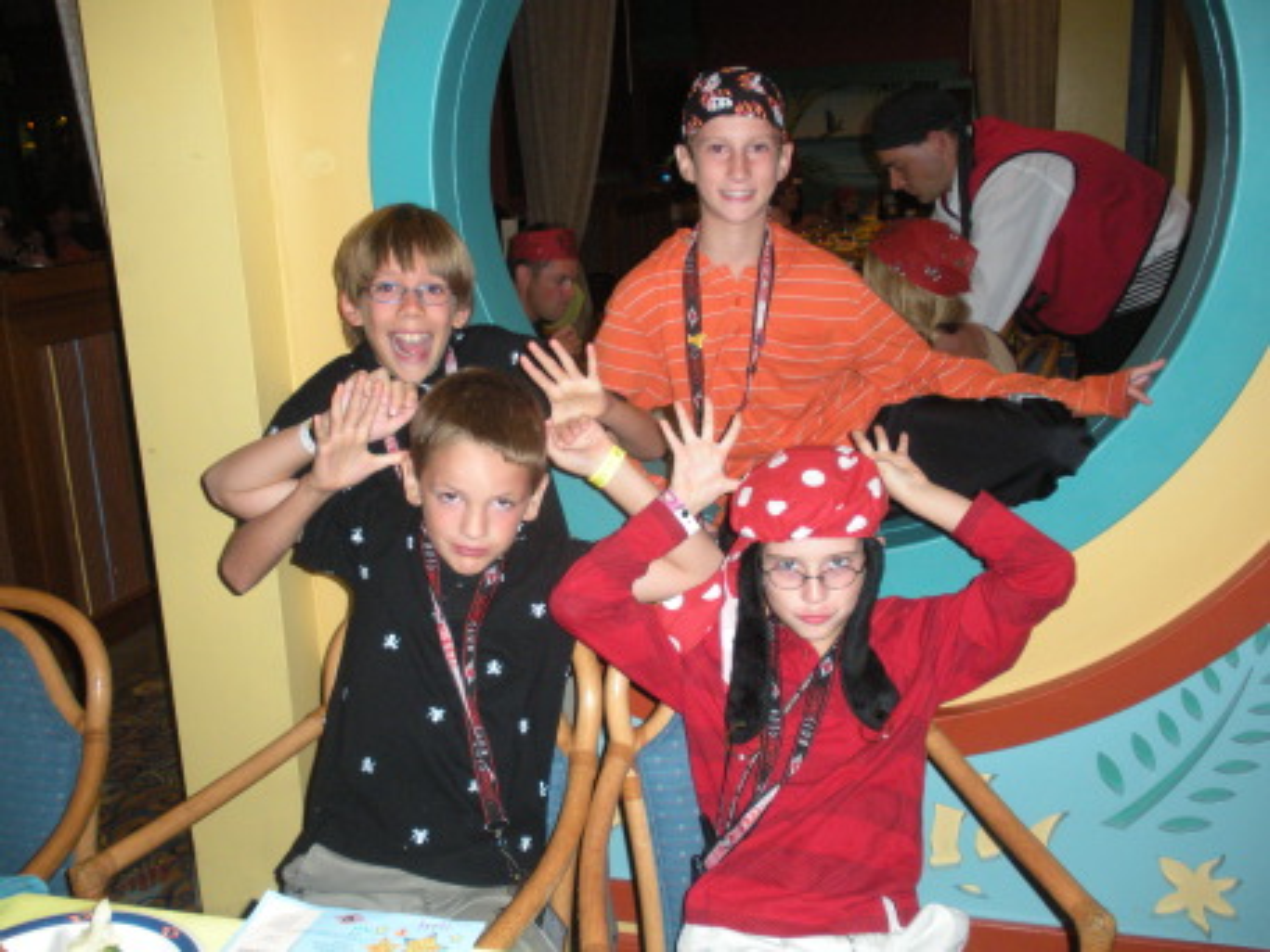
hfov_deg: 51.4
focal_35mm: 36
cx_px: 635
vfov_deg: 39.7
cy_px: 476
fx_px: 1321
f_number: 3.5
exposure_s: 1/60
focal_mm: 6.3
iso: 302
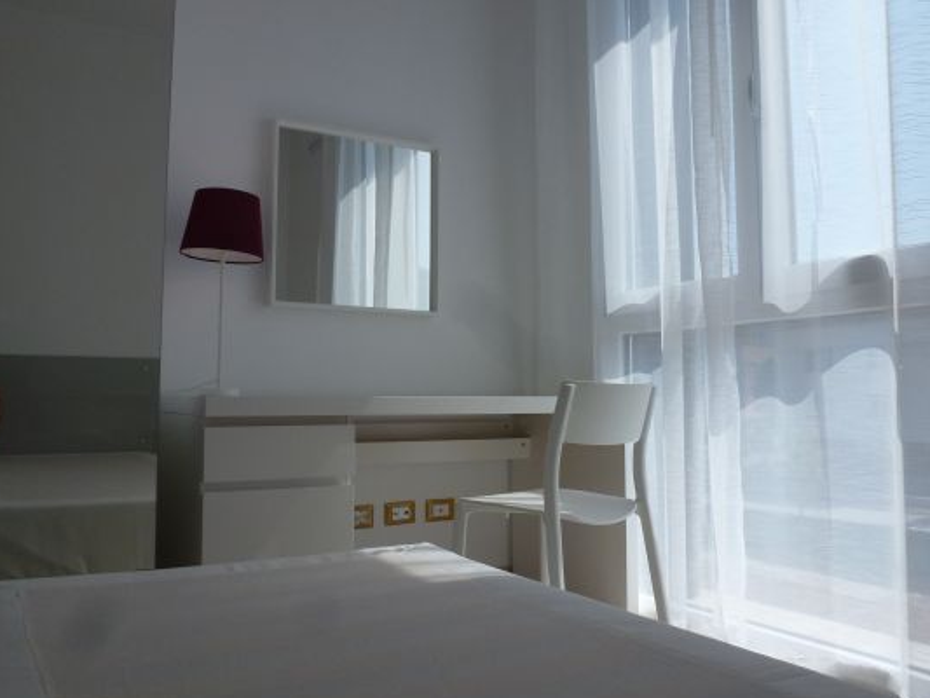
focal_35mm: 30
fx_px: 806
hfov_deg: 59.9
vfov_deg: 46.8
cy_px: 332
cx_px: 457
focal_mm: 4.3
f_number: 4
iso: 100
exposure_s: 1/640
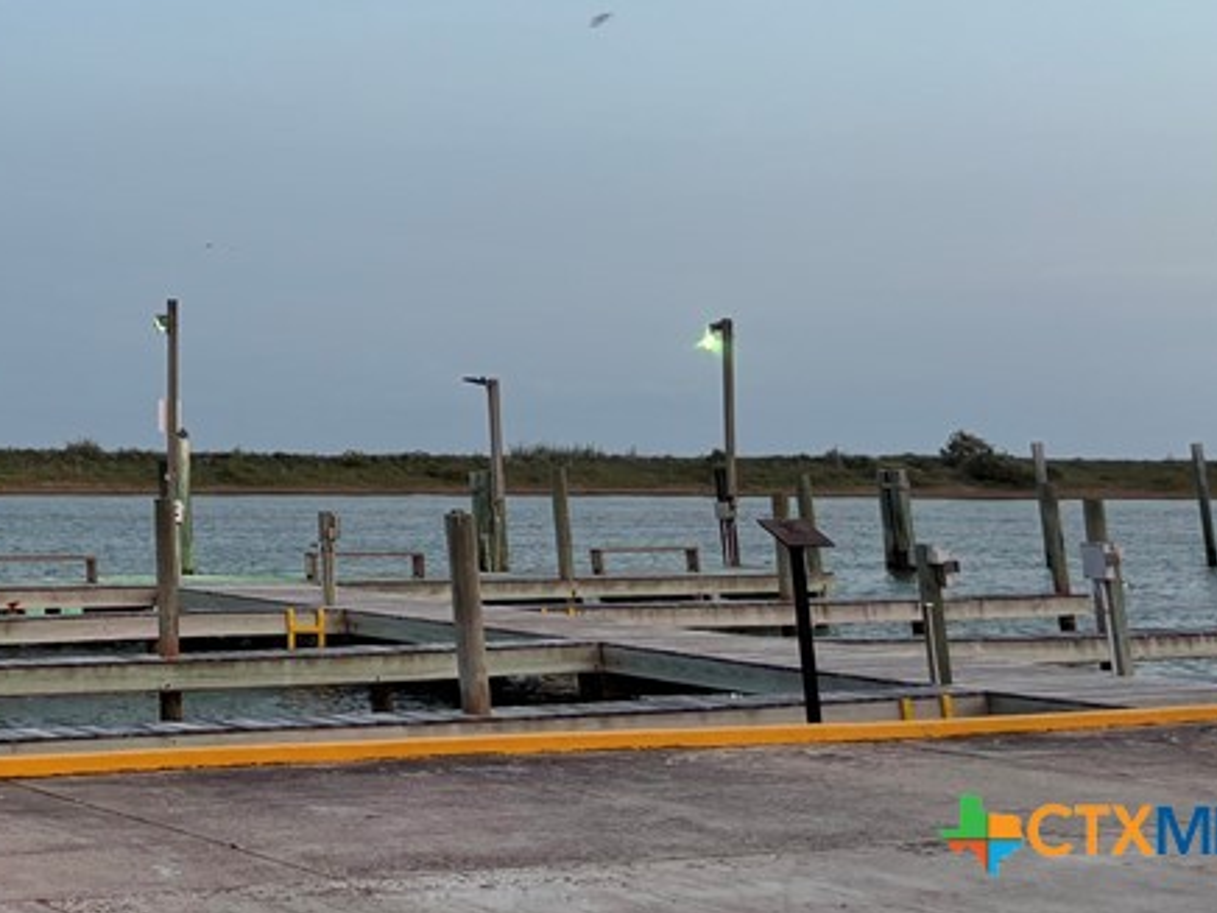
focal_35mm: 61
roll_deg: -0.2
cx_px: -84
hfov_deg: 29.0
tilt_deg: +17.3
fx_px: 2145
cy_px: -140
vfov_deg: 22.4
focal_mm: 5.96
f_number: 1.6
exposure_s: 1/60
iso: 80
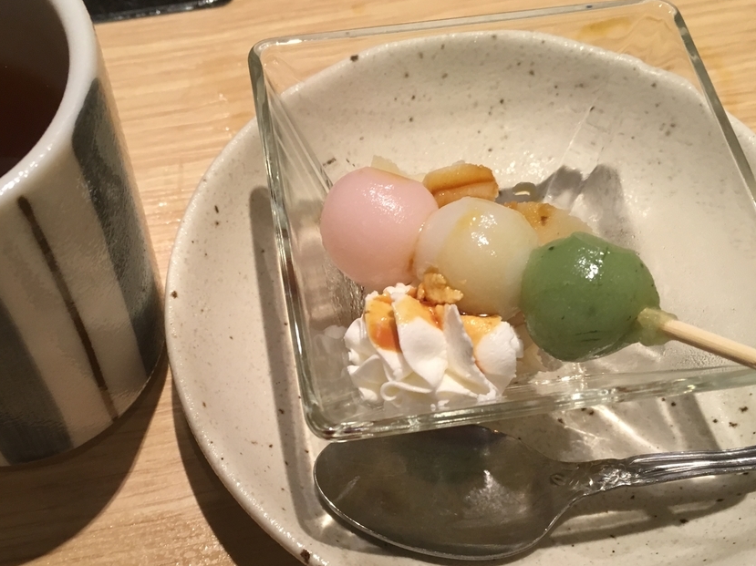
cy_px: 373
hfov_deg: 44.7
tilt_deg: -62.0
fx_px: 917
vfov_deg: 34.0
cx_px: 320
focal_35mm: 42
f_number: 2.2
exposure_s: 1/30
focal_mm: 4.15
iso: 100
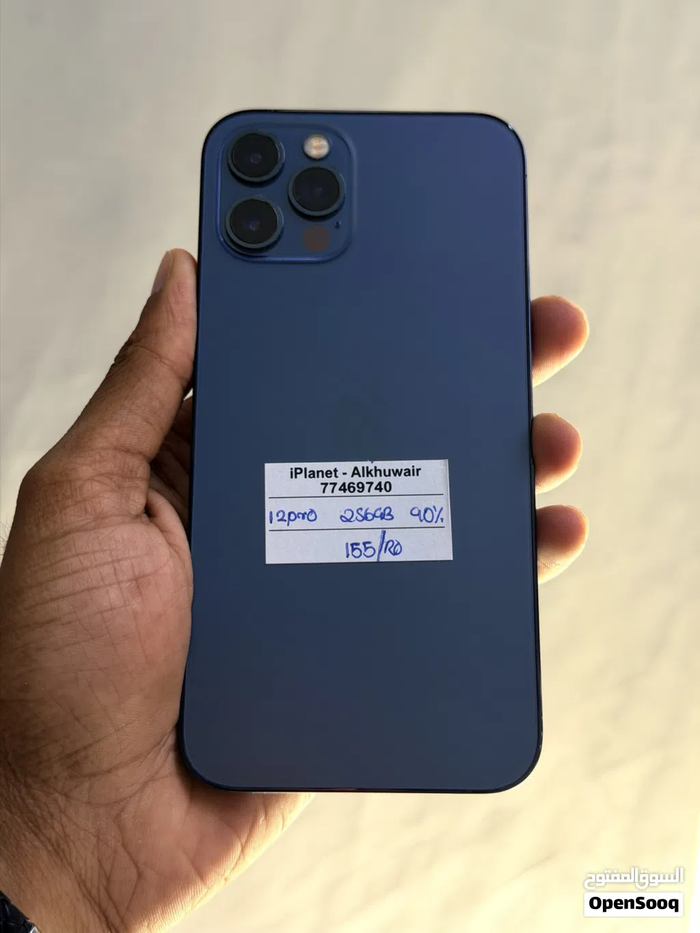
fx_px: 1294
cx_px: 350
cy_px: 466
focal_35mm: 48
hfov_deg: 30.3
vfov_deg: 39.7
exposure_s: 1/91
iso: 100
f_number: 1.78
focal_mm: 6.76
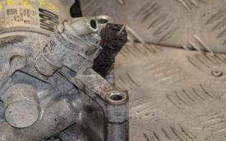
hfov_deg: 8.6
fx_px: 1503
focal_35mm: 244
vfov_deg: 5.4
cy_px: 71
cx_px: 34
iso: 800
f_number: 6.3
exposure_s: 1/200
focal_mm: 85
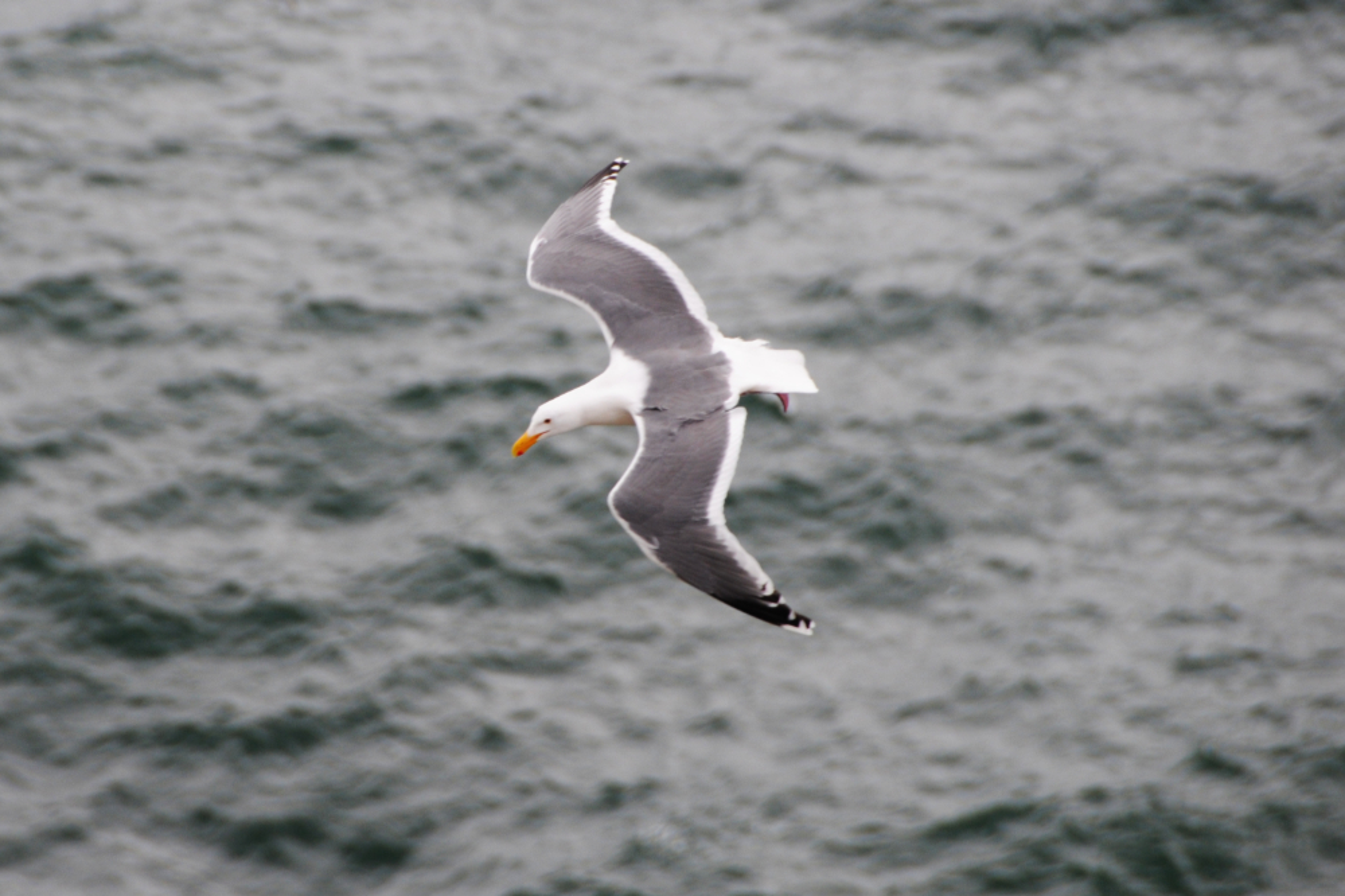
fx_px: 11204
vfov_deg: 4.6
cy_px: 448
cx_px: 672
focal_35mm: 300
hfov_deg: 6.9
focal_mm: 200
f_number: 5.6
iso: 250
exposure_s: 1/800
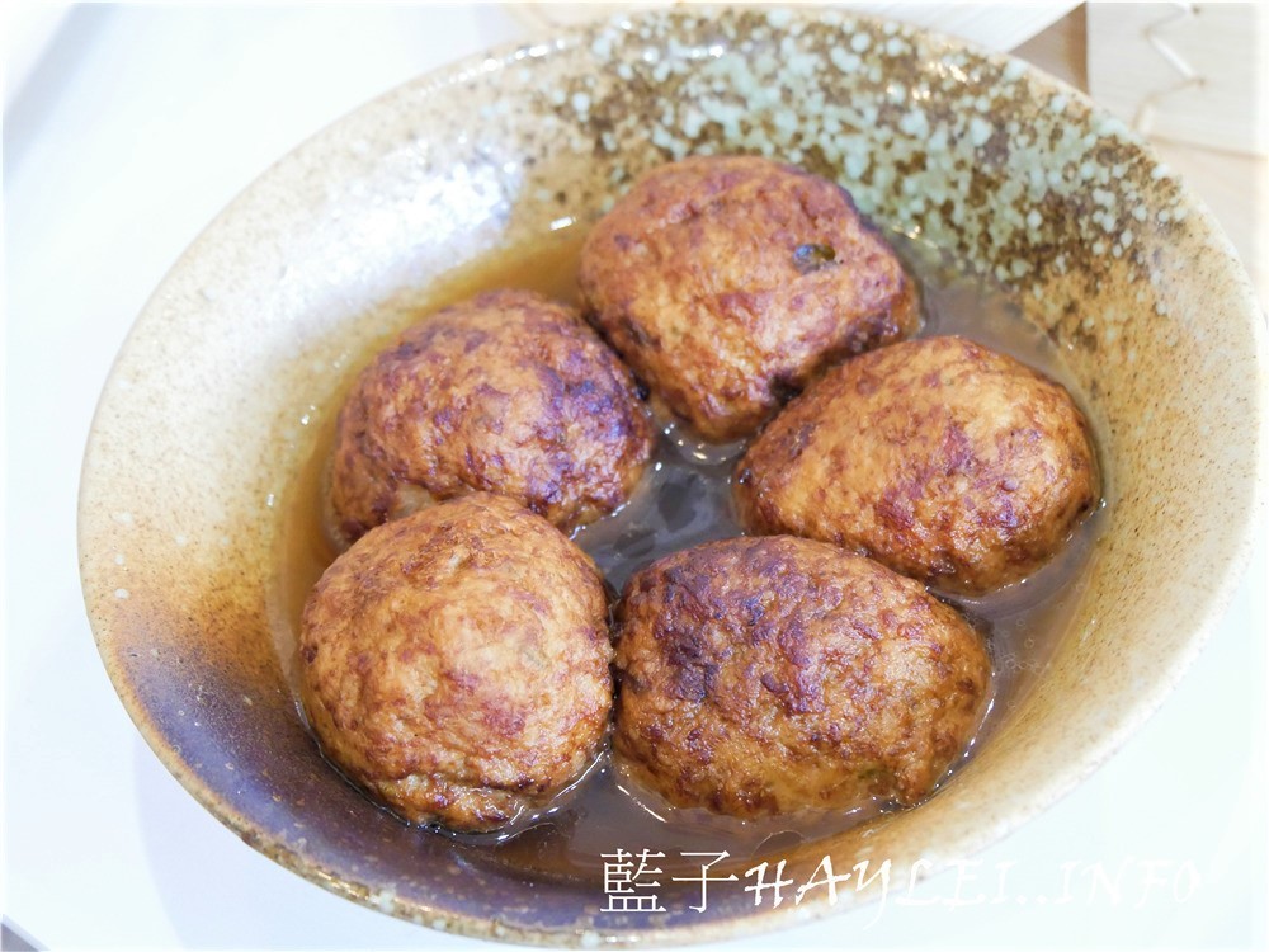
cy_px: 476
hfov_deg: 21.3
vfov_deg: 16.1
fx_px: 3373
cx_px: 634
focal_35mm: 92
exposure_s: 1/80
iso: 3200
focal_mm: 46
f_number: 4.9
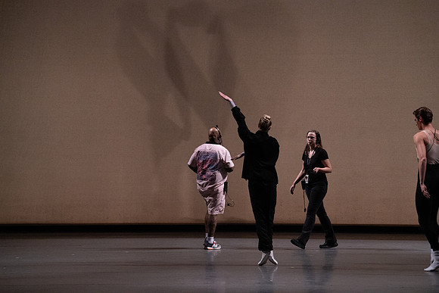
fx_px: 2220
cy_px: 146
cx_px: 220
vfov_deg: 7.5
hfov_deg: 11.3
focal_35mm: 182
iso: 12800
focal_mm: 182
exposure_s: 1/500
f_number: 6.3
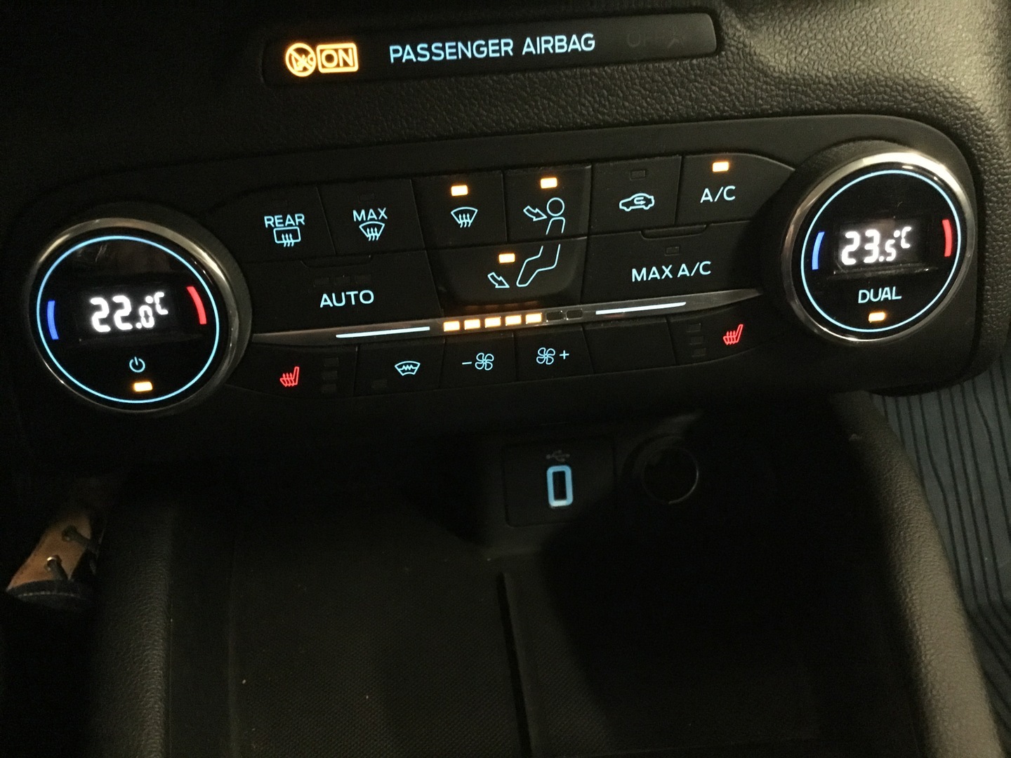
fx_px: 905
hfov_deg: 58.4
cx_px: 506
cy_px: 379
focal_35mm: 31
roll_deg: +3.8
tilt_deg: -31.3
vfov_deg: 45.4
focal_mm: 3.3
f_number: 2.4
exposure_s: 1/17
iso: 800
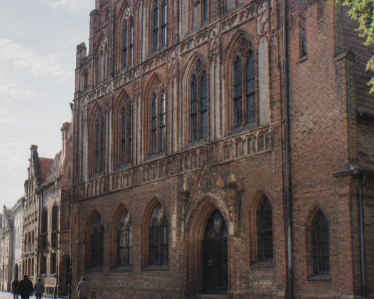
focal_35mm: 55
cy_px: 167
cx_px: 202
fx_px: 609
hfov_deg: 34.1
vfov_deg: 27.6
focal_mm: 35
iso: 500
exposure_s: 1/400
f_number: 8
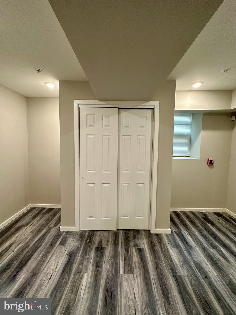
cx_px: 118
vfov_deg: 102.1
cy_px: 158
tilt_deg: -6.7
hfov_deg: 85.6
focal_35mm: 14
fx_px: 127
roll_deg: +0.1
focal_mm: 2.22
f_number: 2.2
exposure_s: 1/60
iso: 200
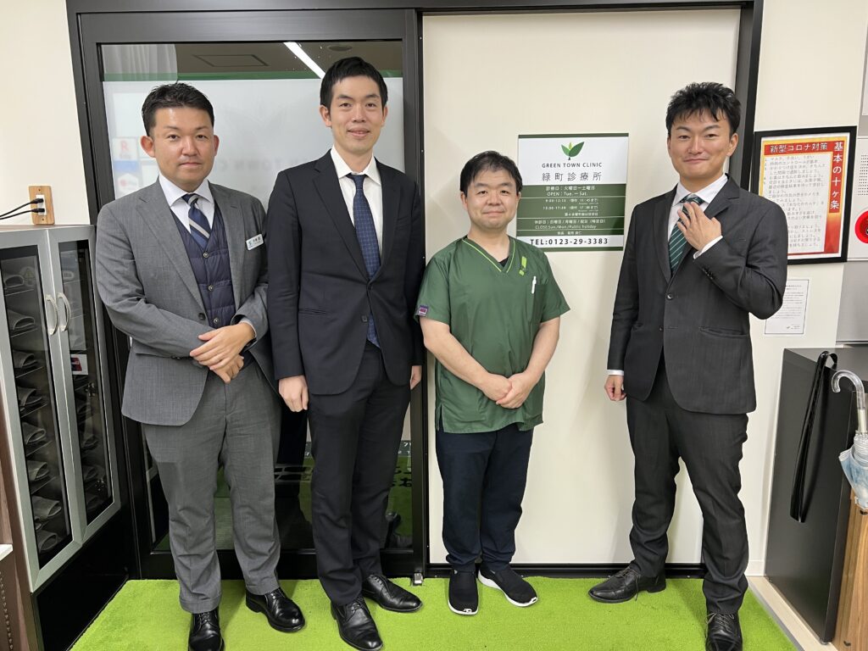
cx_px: 434
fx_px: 652
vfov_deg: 53.1
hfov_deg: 67.3
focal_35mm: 26
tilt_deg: -11.7
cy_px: 326
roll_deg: +1.3
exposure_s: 1/50
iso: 100
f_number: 1.5
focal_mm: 5.7
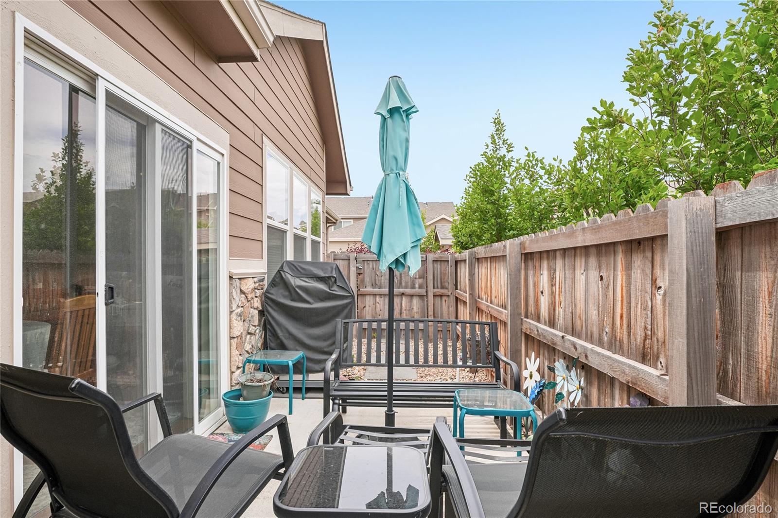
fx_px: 421
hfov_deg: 85.4
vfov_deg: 63.2
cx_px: 389
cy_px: 259
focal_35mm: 20
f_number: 8
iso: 100
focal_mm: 13
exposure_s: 1/250
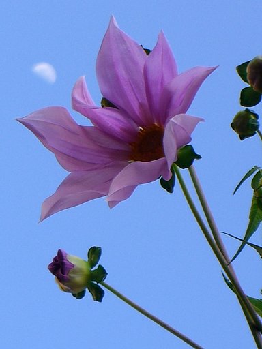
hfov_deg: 13.0
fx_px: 1150
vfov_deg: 17.3
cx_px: 131
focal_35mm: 114
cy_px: 174
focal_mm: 23.7
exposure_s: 1/125
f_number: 5.1
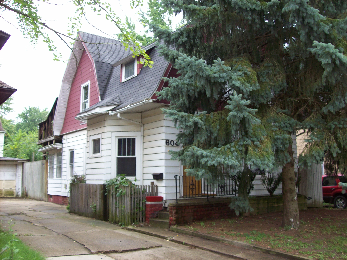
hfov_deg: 51.4
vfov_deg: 39.6
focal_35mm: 36
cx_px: 174
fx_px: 361
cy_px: 130
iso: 80
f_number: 2.7
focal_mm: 6
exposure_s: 1/152
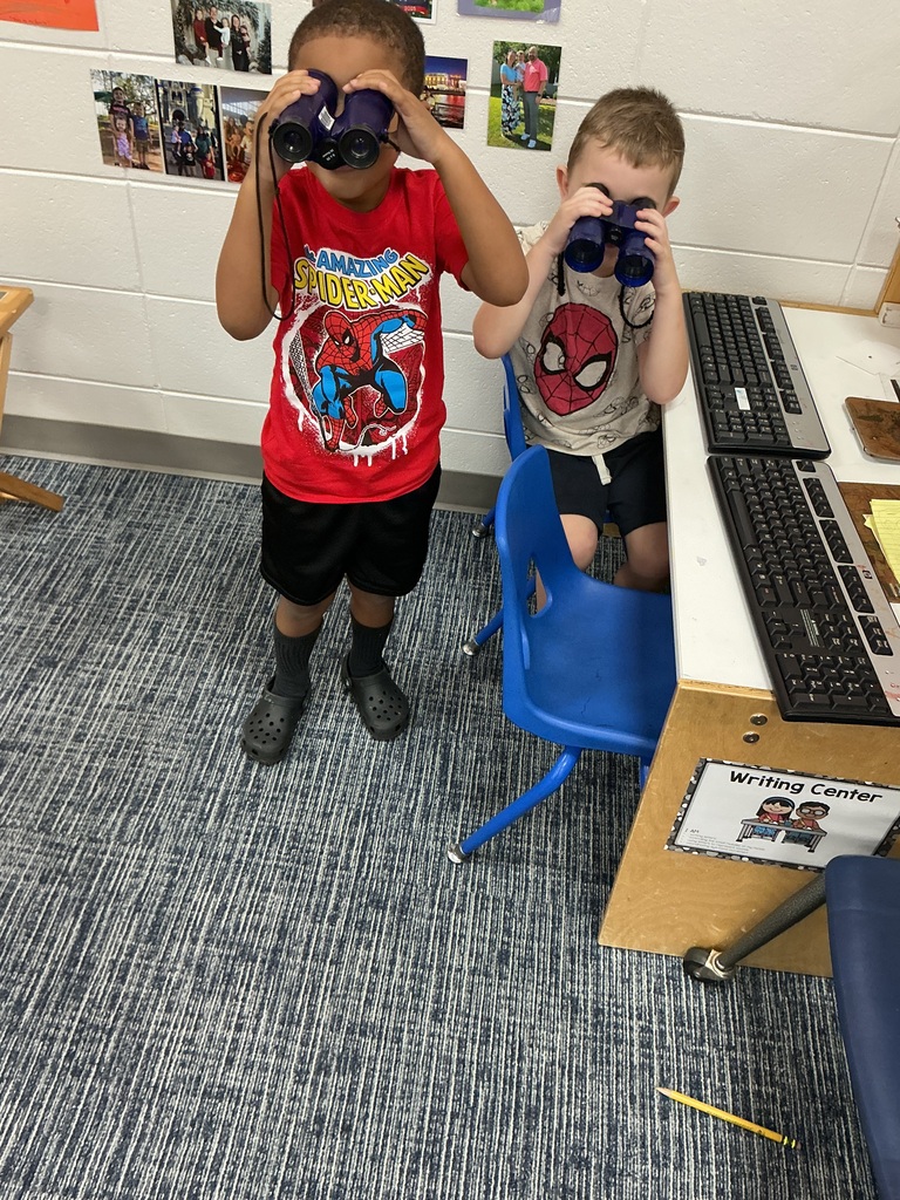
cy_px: 600
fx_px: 1005
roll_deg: -5.5
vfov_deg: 61.7
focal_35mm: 29
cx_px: 450
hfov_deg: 48.2
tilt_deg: -44.2
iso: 125
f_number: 1.8
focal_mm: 3
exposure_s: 1/60
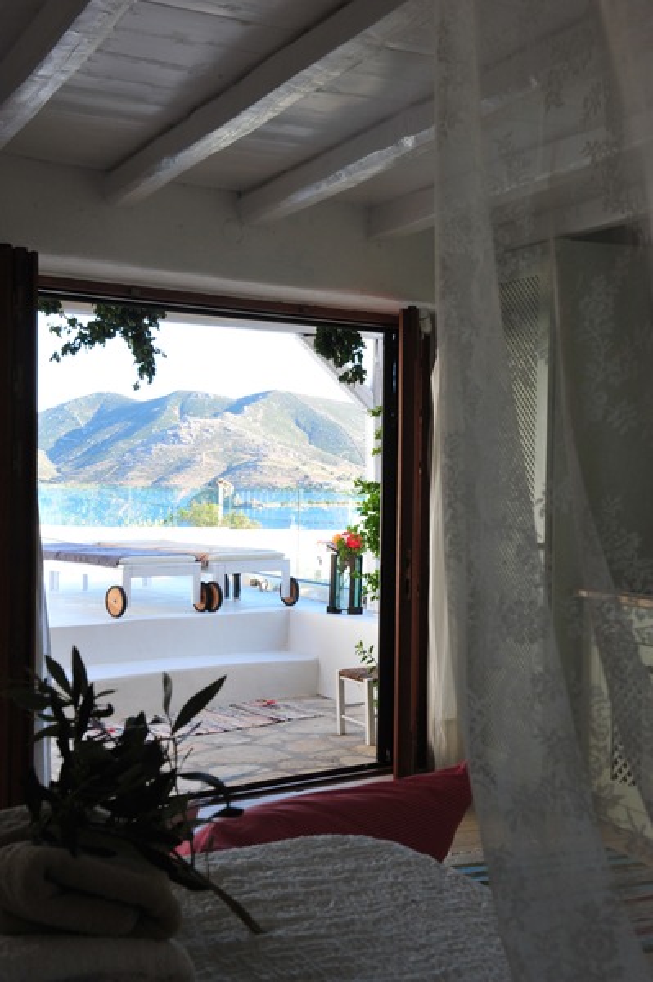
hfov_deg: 28.0
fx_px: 1308
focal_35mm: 48
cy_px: 491
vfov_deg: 41.1
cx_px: 326
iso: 1000
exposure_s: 1/100
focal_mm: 48
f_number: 14
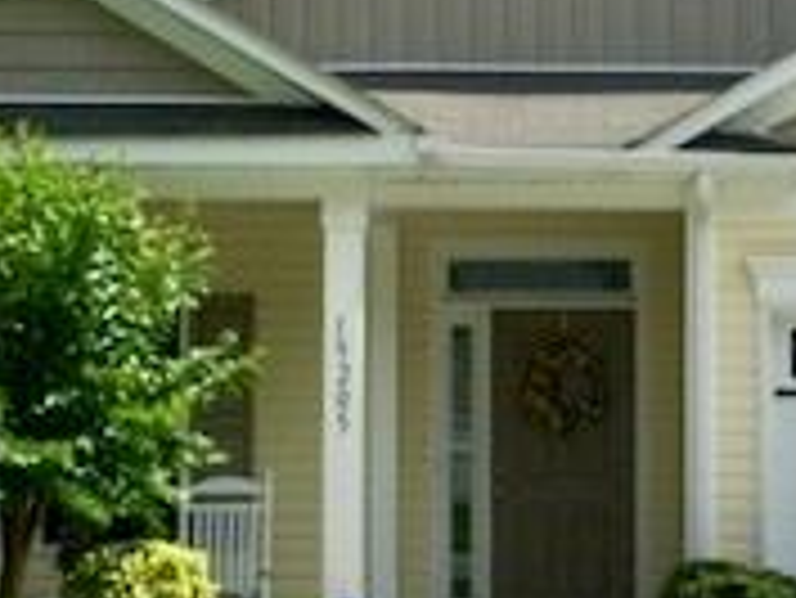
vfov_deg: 13.2
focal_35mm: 112
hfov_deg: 17.4
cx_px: 675
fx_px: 2577
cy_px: 360
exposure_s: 1/2551
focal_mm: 3.3
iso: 25
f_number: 2.4
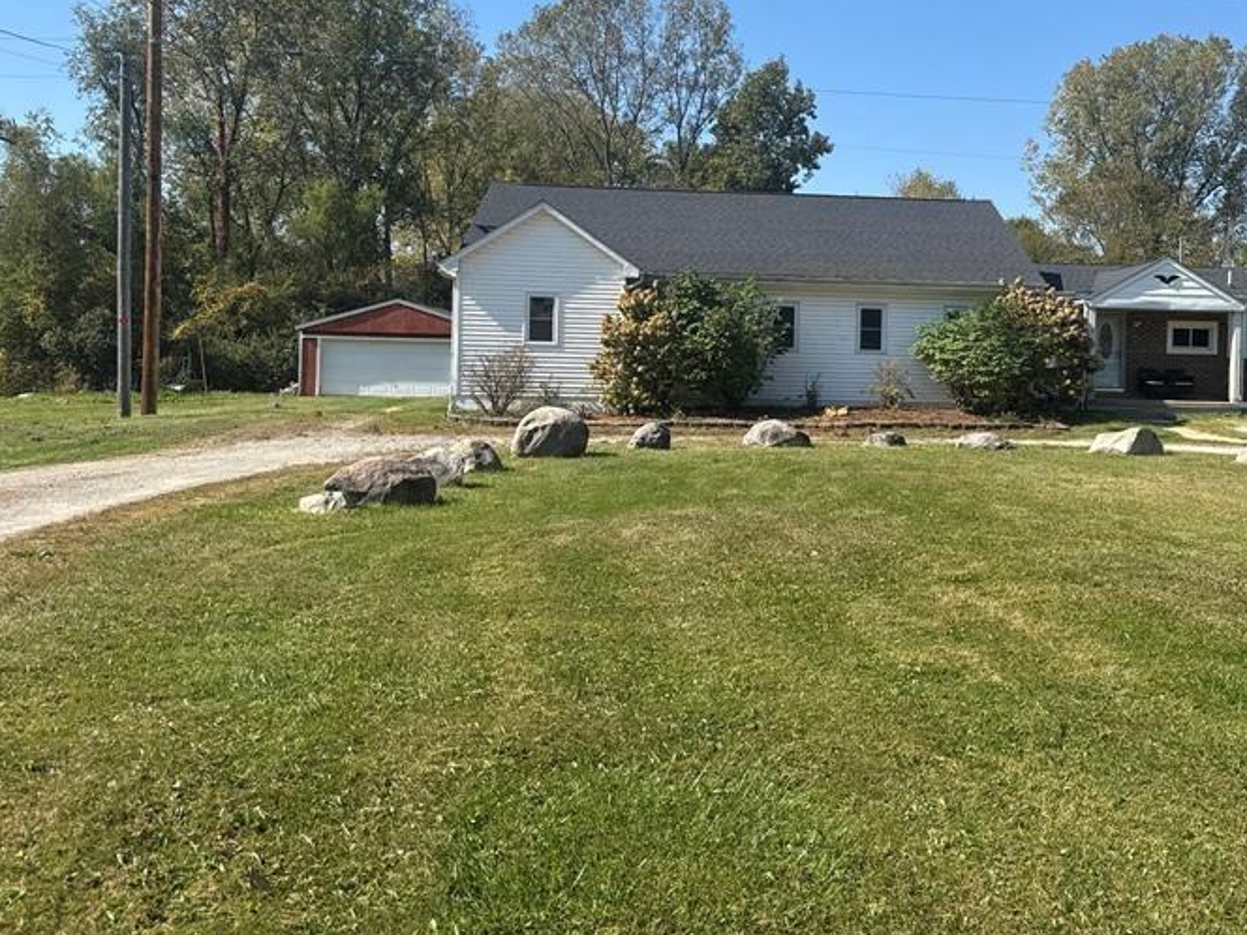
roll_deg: -1.3
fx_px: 1333
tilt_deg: -0.3
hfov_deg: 49.5
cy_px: 340
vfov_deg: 38.4
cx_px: 806
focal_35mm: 37
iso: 80
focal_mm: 6.76
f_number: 1.78
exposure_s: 1/3802
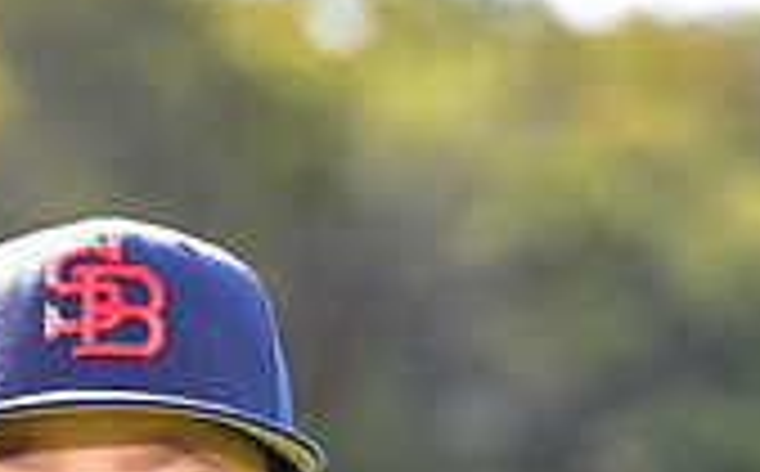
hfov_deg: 4.4
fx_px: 9781
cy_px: 850
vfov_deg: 2.8
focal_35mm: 473
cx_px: 83
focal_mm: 135
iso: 200
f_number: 5
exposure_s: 1/250
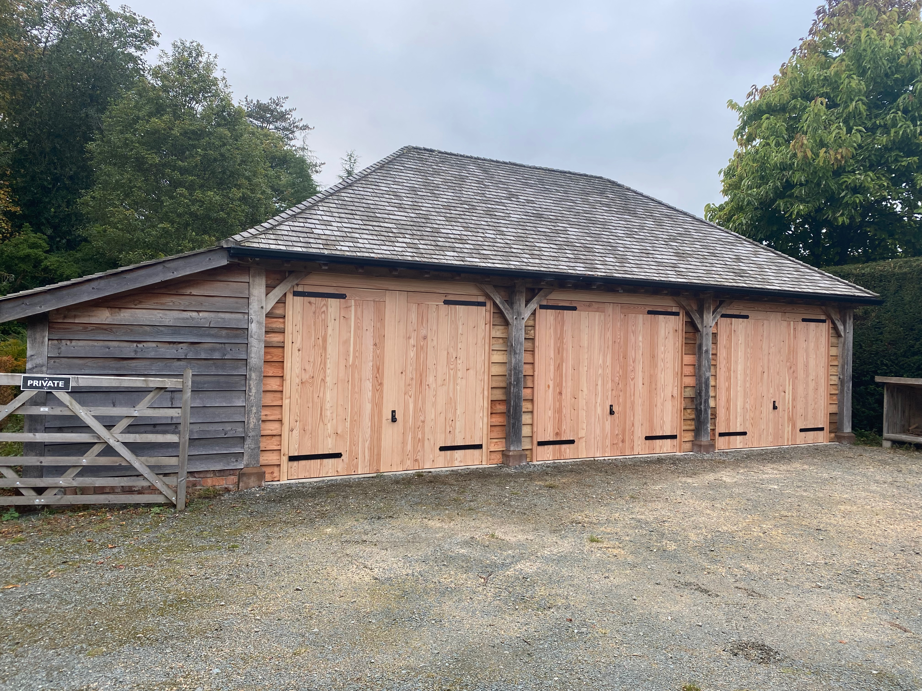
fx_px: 693
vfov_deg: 53.1
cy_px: 346
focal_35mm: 26
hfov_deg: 67.3
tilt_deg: +0.6
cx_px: 461
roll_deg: -1.6
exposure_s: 1/122
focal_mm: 4.25
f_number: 1.8
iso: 40
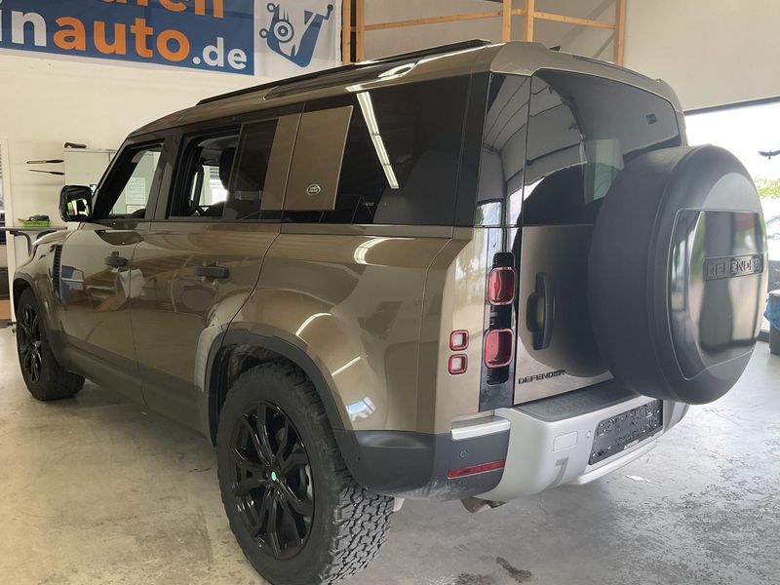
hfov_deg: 61.7
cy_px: 292
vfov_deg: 48.2
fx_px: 653
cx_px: 390
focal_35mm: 29
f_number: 1.8
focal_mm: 3
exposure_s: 1/70
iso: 64
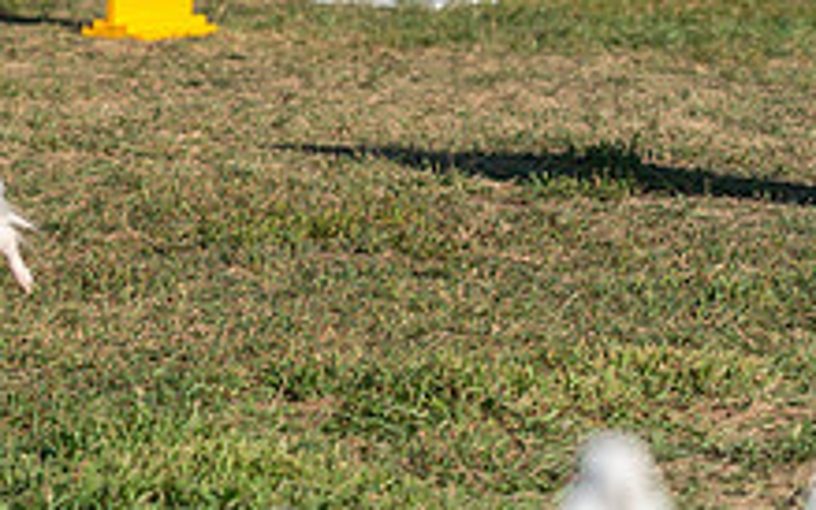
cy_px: -182
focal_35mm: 295
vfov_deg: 4.4
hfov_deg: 7.1
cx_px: -203
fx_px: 6562
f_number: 4.5
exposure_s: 1/1250
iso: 100
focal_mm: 94
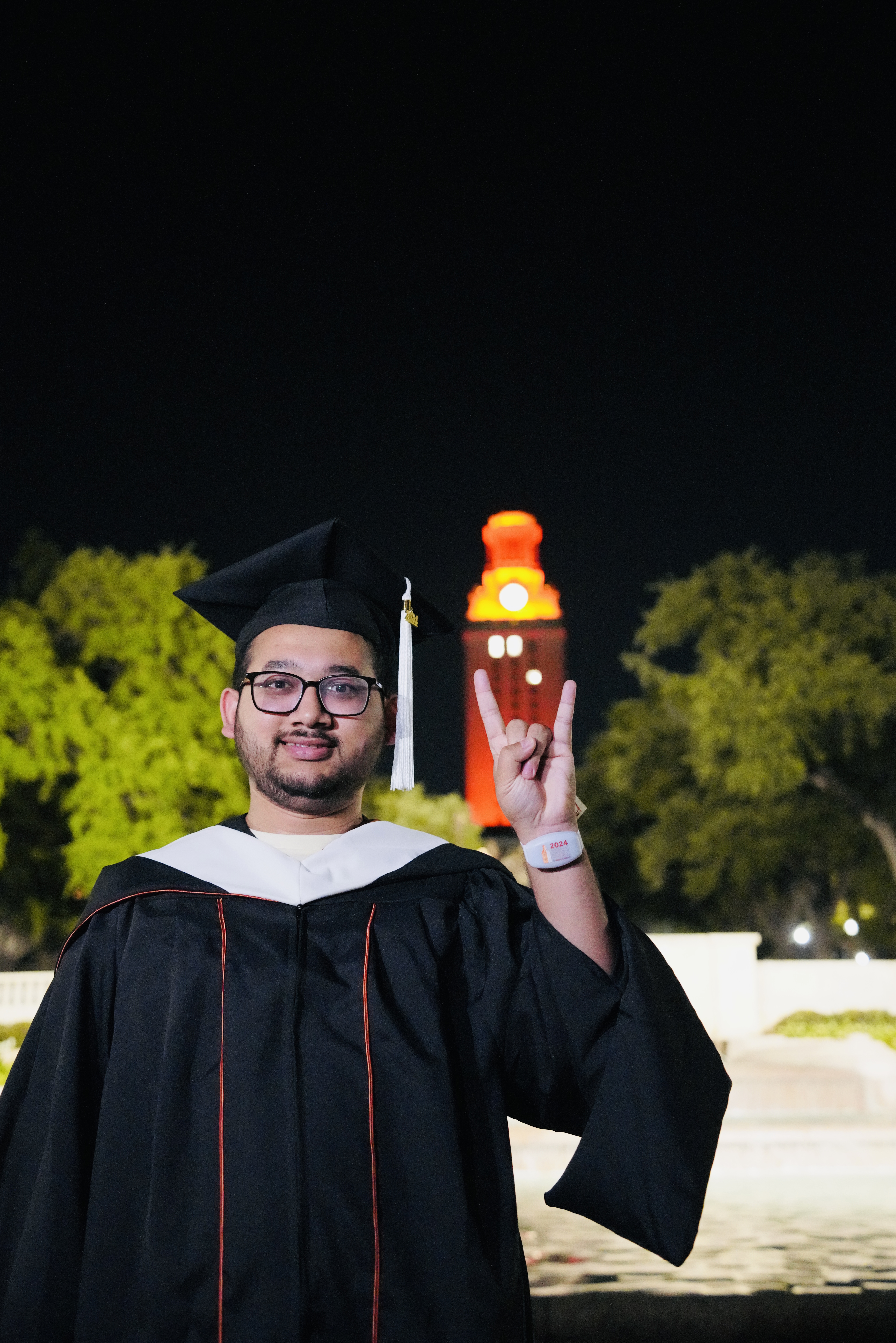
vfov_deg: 47.4
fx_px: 1531
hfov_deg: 32.6
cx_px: 453
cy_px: 682
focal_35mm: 41
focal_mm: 40
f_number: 3.2
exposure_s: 1/60
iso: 12800
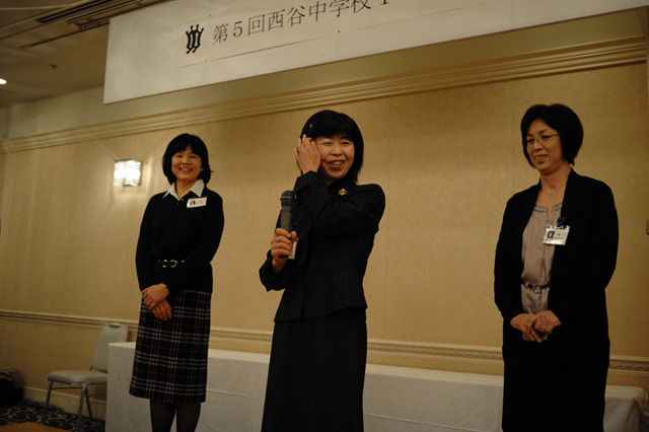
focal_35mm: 35
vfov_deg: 37.8
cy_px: 216
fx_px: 631
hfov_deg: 54.5
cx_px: 324
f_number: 2.8
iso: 900
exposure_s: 1/100
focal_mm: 35
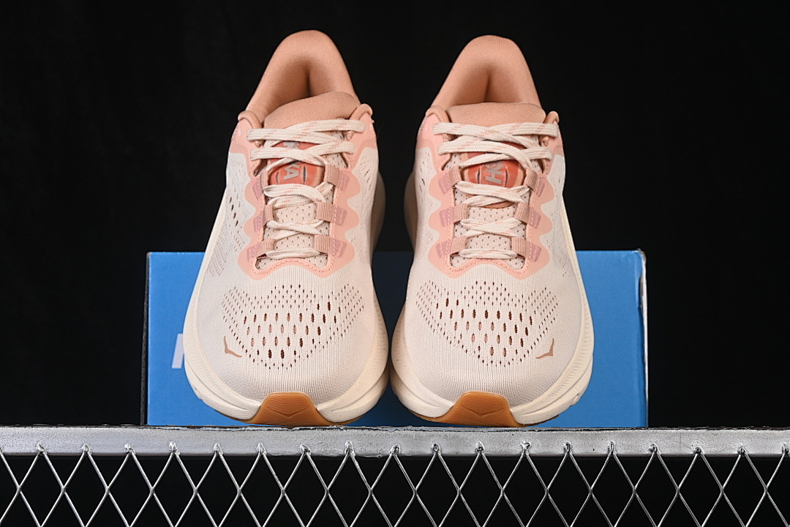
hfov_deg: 27.0
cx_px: 395
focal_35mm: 75
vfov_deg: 18.2
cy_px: 264
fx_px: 1646
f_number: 8
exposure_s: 1/80
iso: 160
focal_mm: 50
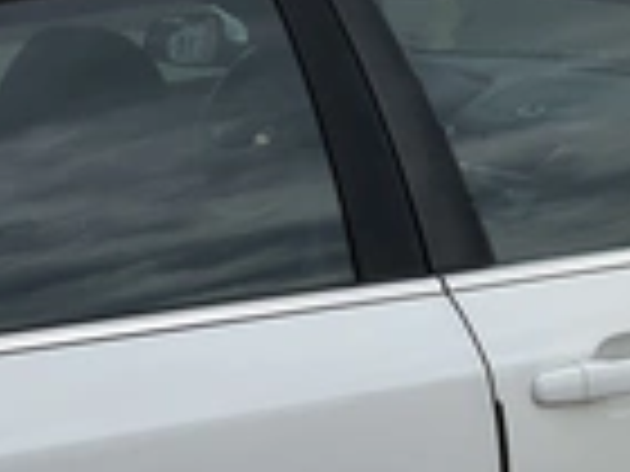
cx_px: -184
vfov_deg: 17.6
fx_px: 1511
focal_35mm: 83
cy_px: 373
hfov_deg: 21.4
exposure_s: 1/1412
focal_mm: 3
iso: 25
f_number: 1.8
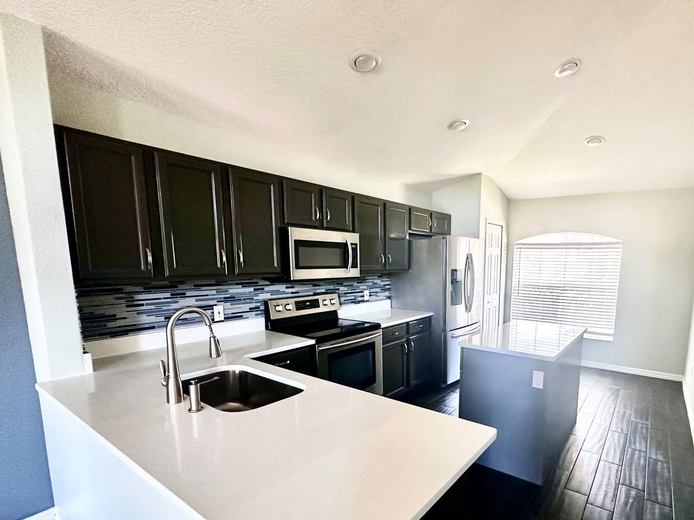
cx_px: 428
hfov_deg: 86.2
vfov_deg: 70.9
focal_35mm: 18
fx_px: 361
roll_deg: -0.6
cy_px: 310
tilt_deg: -8.6
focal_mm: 2.22
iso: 320
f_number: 2.2
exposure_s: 1/60
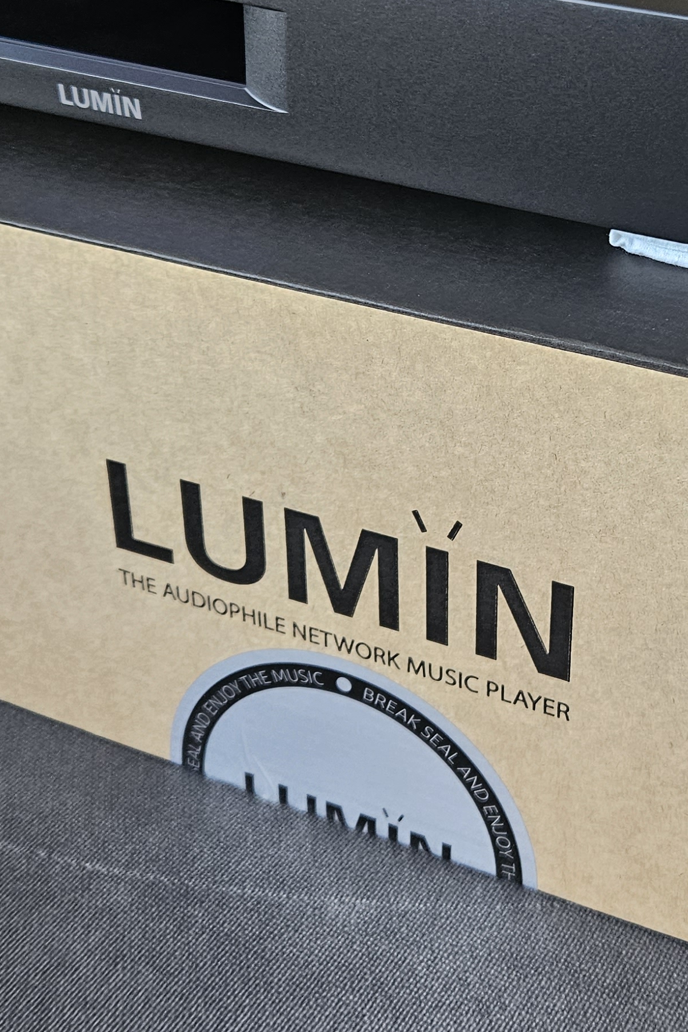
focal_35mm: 53
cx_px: 563
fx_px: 1519
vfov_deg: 37.1
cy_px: 334
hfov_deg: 25.0
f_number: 1.8
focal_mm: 5.4
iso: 320
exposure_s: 1/100
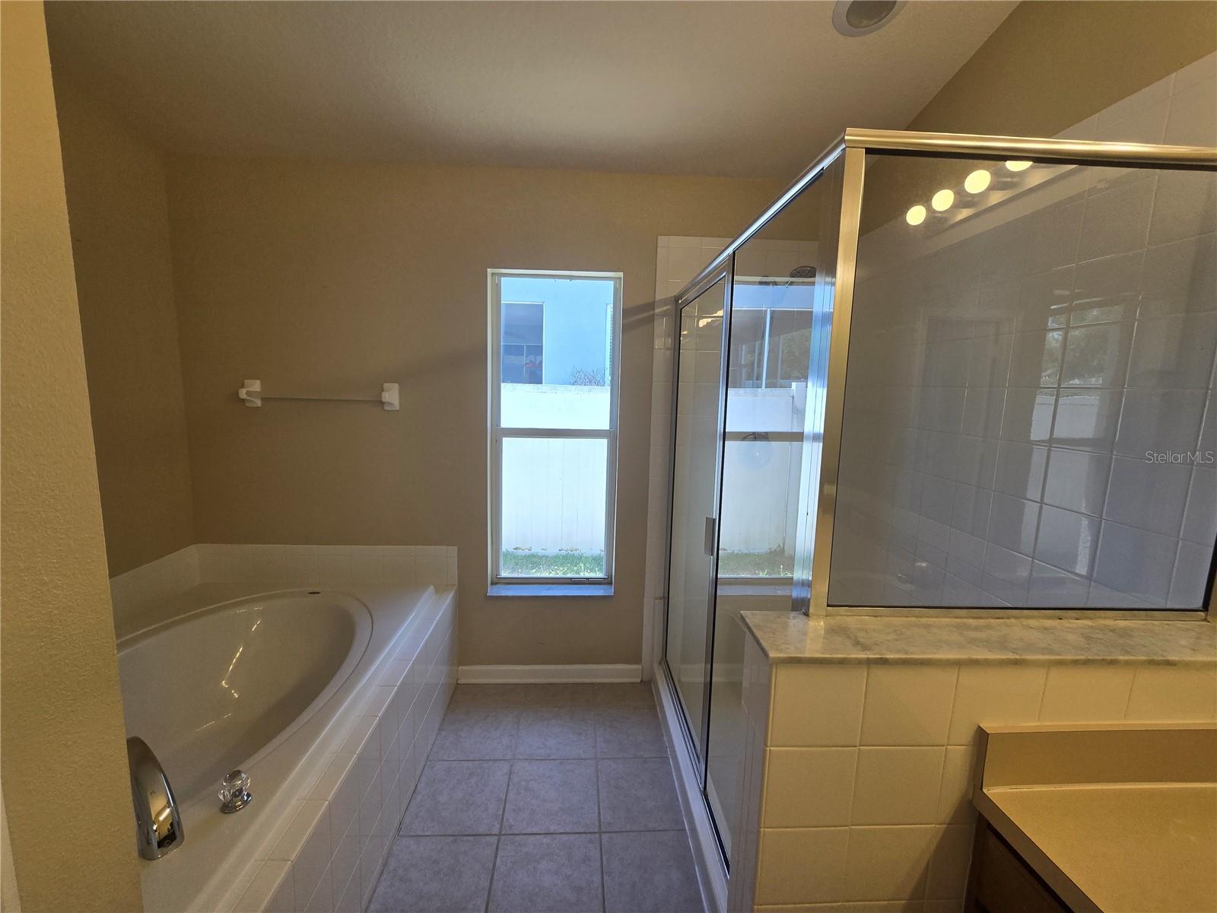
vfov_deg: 89.9
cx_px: 608
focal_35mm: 13
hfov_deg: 106.2
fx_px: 457
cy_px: 456
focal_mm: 2.2
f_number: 2.2
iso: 50
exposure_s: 1/159
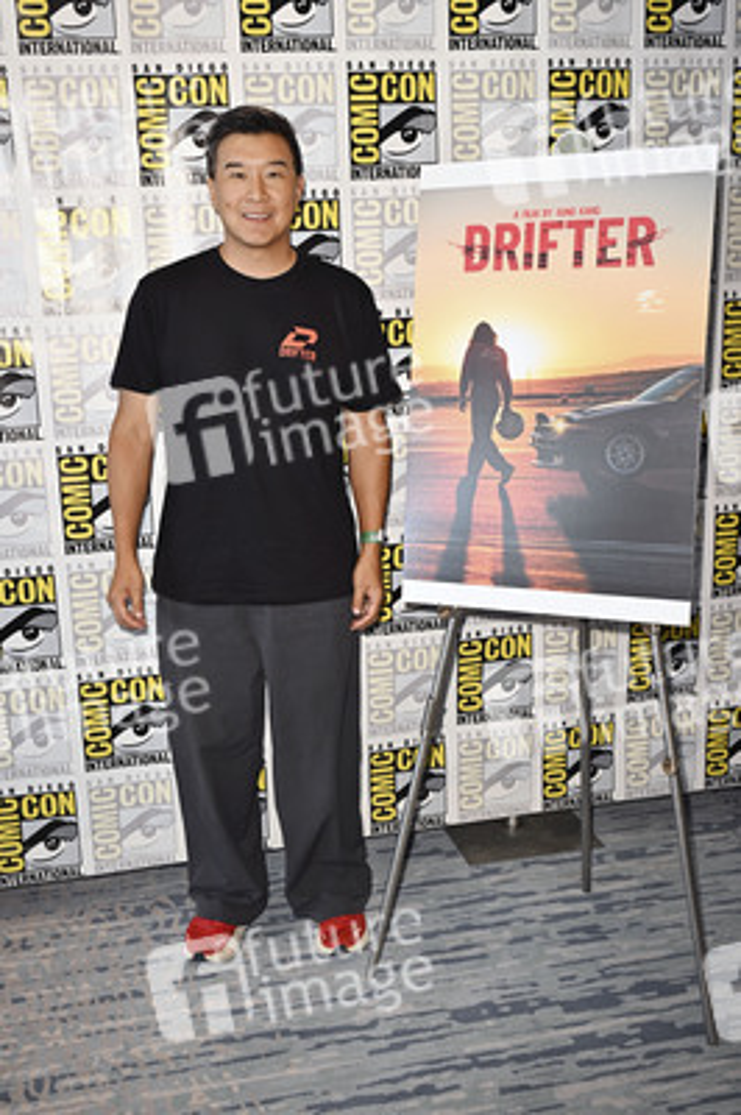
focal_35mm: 37
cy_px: 558
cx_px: 370
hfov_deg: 35.9
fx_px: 1144
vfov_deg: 51.9
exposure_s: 1/250
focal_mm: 37
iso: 1250
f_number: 4.5
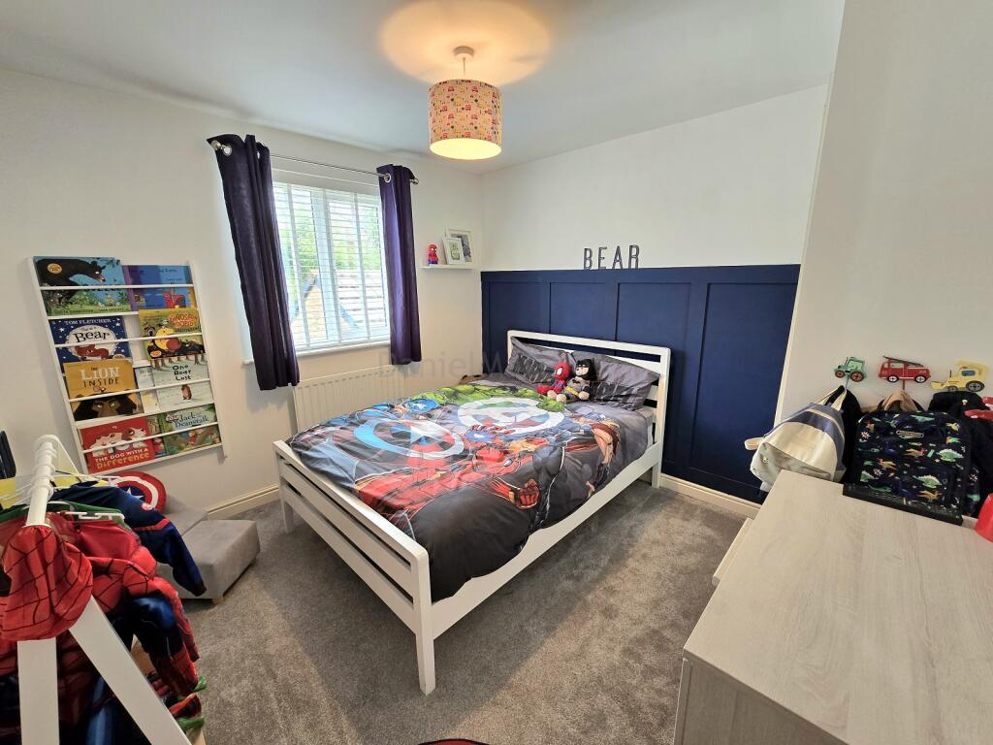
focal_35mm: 13
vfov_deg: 89.9
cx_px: 496
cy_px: 372
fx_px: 373
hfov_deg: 106.2
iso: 100
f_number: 2.2
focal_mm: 2.2
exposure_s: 1/50
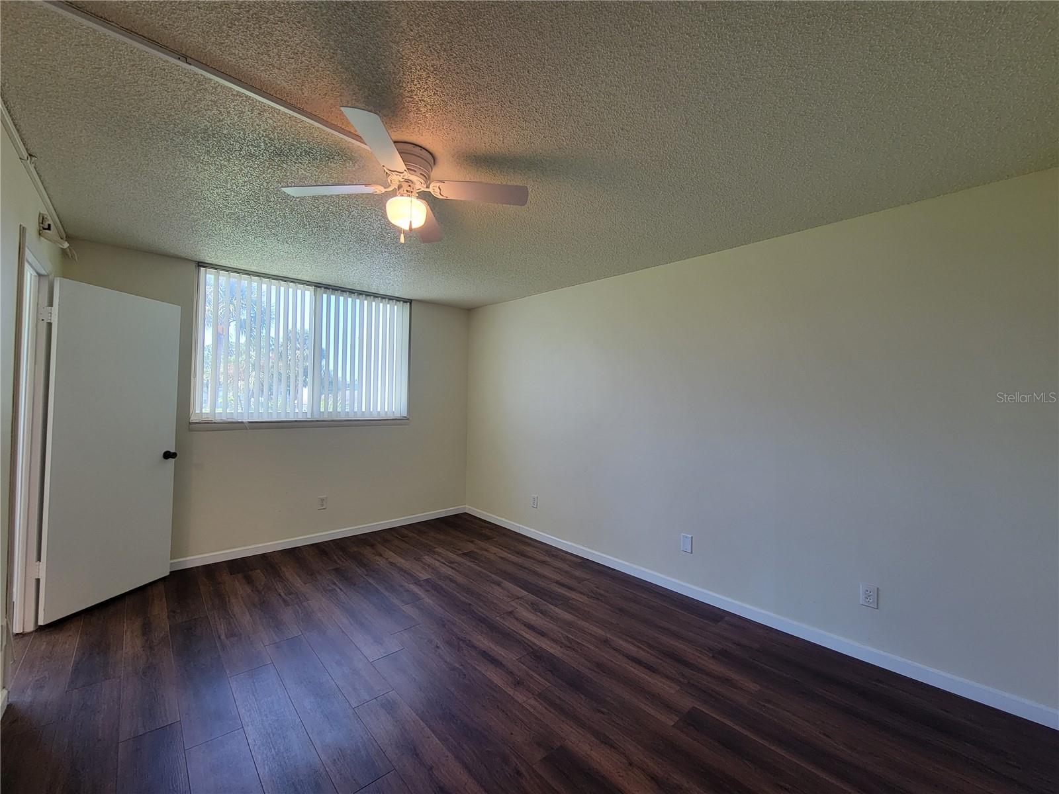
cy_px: 397
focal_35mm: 13
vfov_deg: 89.9
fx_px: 398
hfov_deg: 106.2
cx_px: 530
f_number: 2.2
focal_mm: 2.2
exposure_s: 1/60
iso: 100
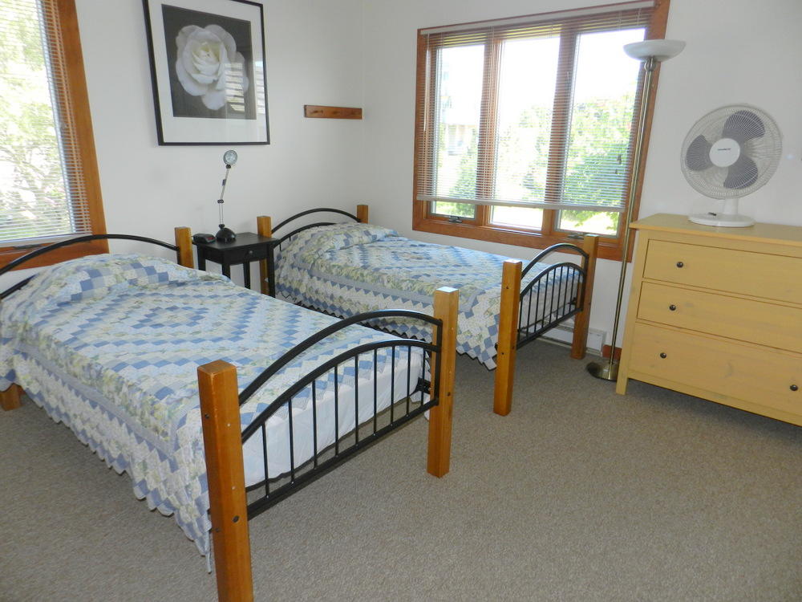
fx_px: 533
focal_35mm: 23
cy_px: 301
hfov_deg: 73.9
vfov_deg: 58.9
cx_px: 401
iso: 160
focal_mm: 4
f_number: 3.4
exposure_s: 1/50
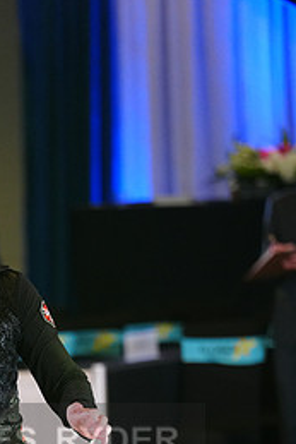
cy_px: 461
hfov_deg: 3.7
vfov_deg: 5.5
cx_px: -30
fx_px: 4606
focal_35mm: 374
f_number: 2.8
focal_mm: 167
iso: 2500
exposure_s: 1/500
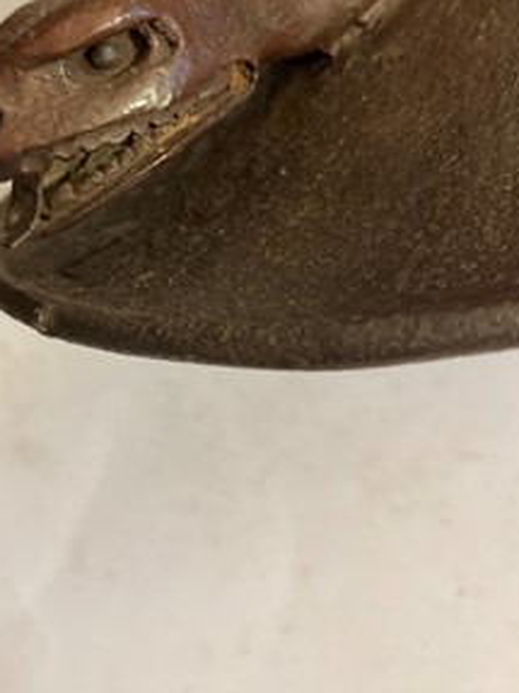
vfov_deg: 47.3
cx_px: 183
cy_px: 249
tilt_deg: -64.1
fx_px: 780
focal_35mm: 39
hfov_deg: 36.5
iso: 125
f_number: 1.8
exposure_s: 1/50
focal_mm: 3.99
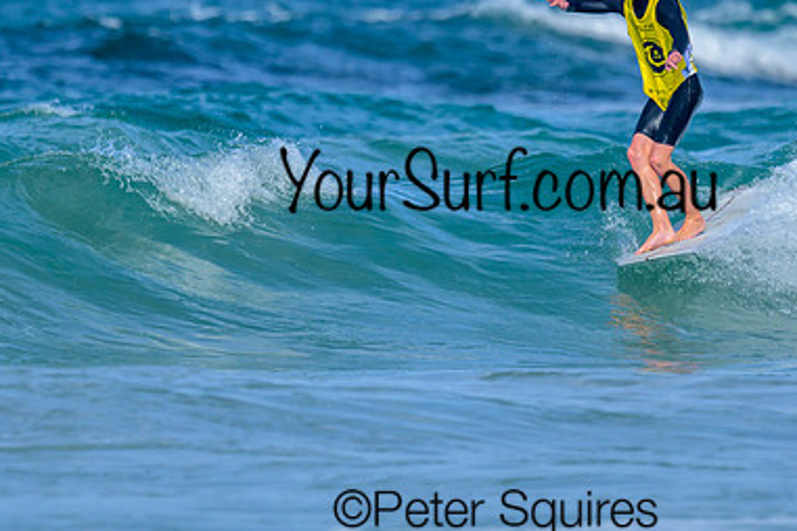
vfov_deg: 0.8
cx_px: 498
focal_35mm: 1676
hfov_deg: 1.2
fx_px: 37102
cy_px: 119
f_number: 6.3
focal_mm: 800
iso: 250
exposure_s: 1/2000
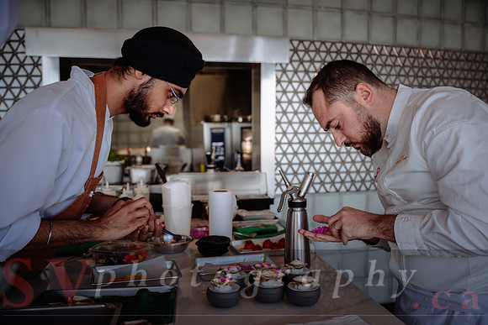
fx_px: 454
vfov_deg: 39.4
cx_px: 244
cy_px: 162
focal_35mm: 34
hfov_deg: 56.5
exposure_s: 1/125
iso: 64
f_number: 2.8
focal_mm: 33.5
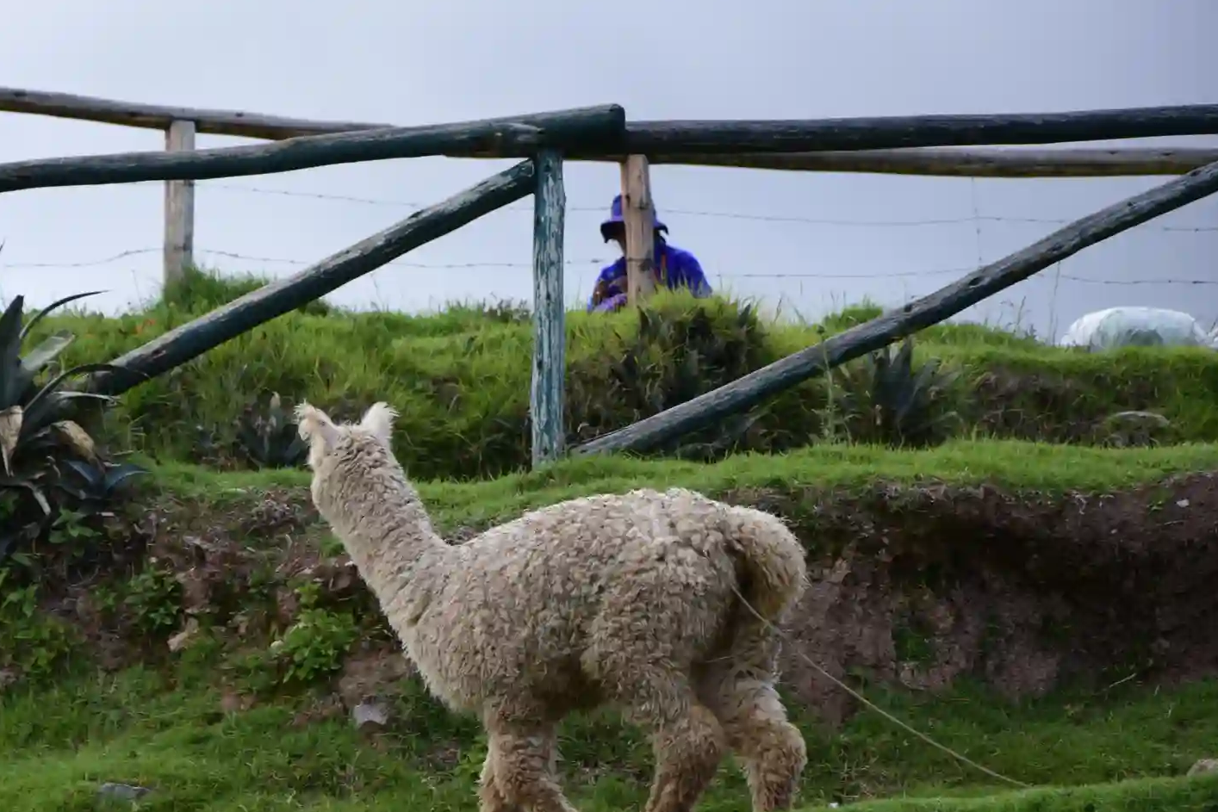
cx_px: 403
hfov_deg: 9.2
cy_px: 545
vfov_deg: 6.2
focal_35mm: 223
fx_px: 7535
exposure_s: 1/250
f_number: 5.6
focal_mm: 105
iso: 320
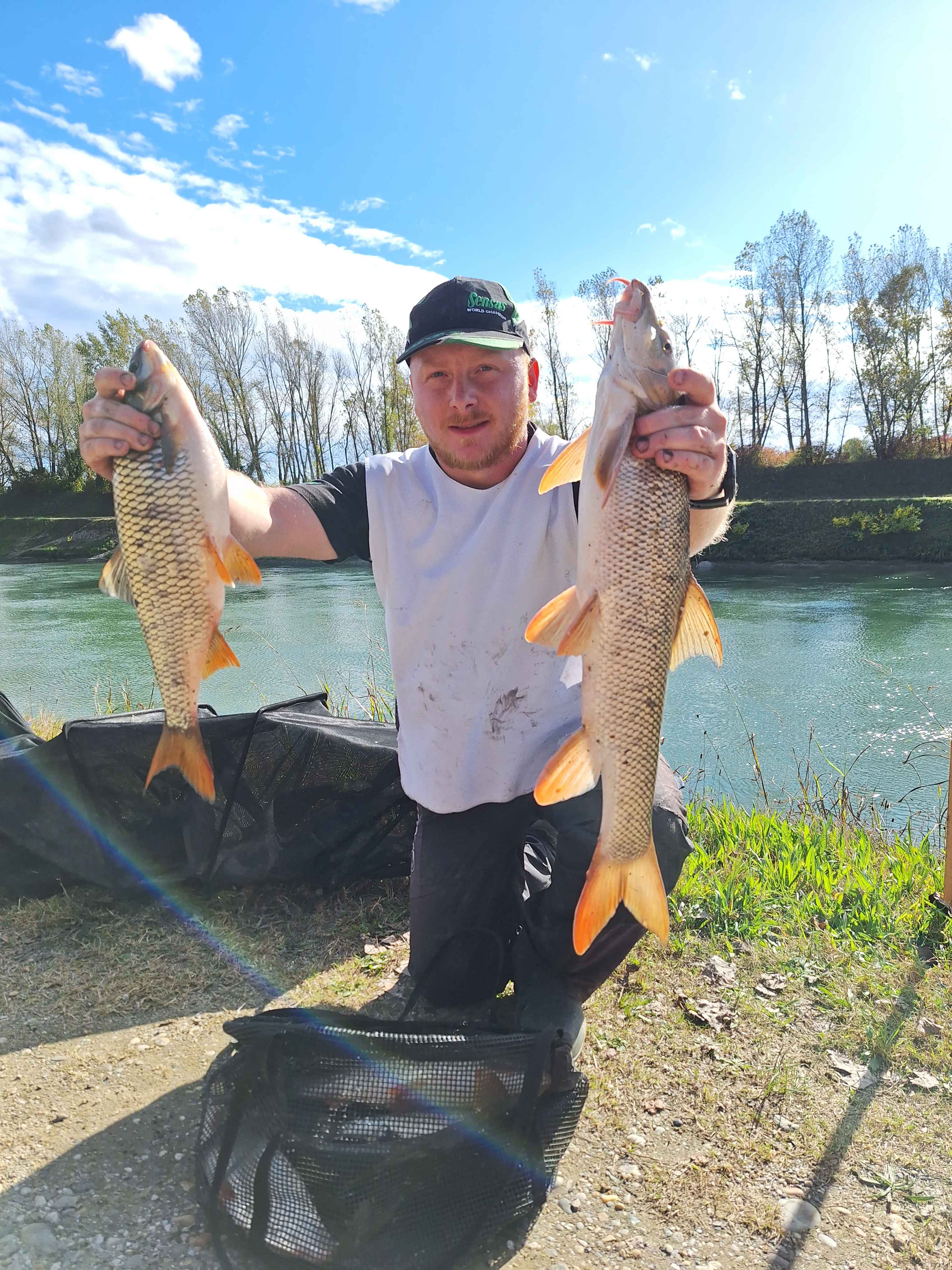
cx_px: 476
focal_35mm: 23
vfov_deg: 73.9
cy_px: 635
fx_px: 843
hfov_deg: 58.9
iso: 40
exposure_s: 1/2033
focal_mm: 5.54
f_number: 1.8
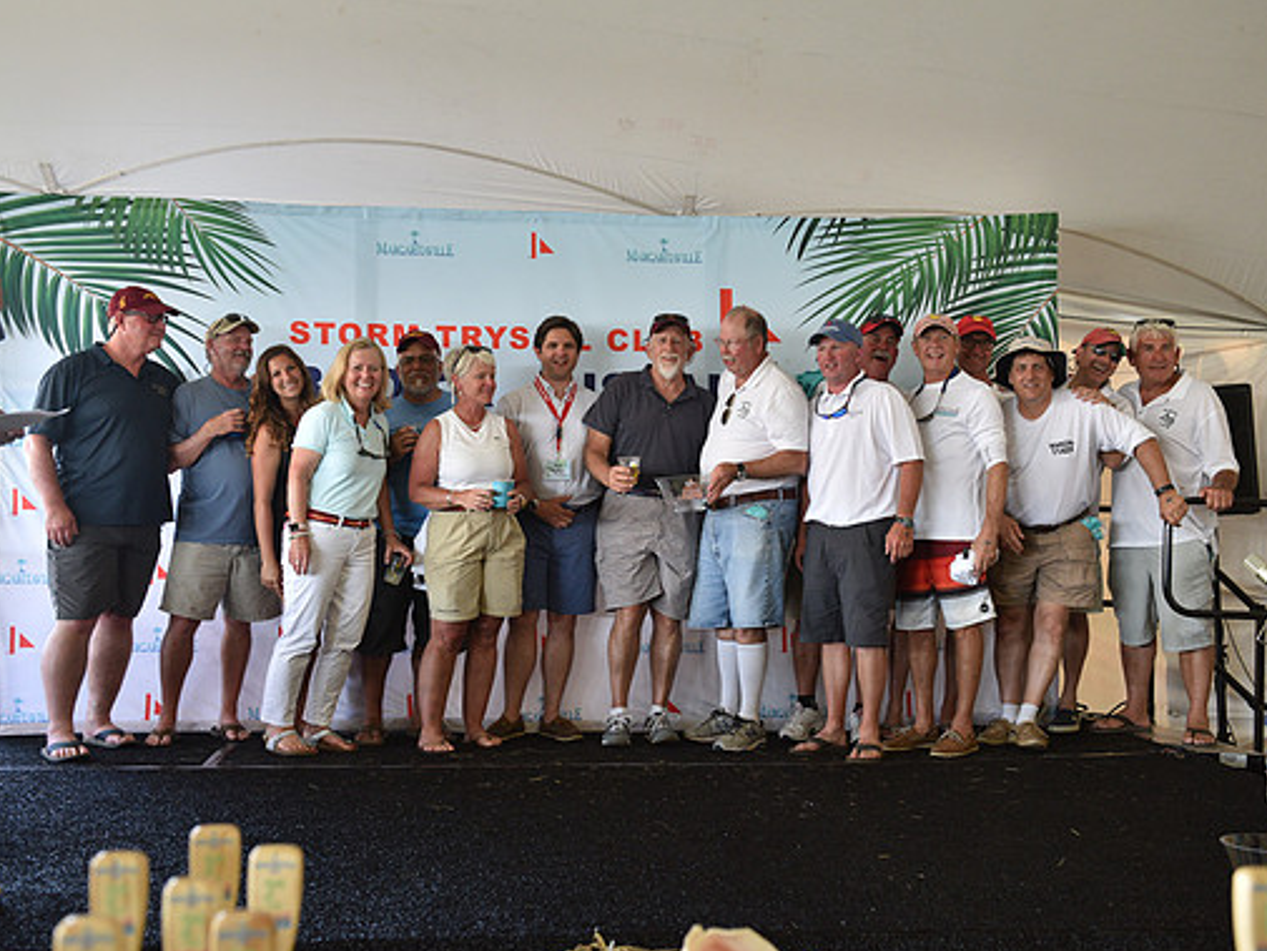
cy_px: 483
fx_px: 1538
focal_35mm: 42
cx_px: 607
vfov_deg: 34.4
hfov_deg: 44.8
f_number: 4
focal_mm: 38
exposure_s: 1/160
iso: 800
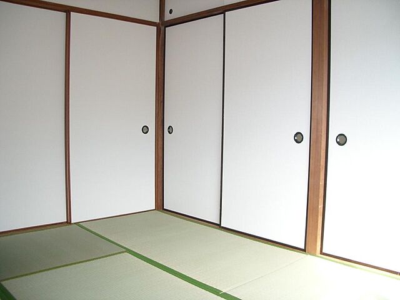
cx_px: 200
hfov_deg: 52.6
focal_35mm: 35
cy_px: 150
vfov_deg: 40.7
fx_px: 404
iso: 200
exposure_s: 1/125
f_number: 2.6
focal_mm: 5.8
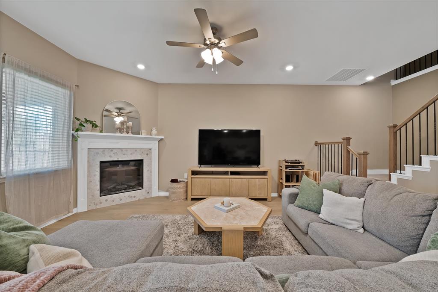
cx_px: 219
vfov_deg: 90.0
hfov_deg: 112.6
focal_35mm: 12
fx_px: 146
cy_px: 146
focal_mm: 12
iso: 640
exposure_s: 1/2
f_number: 9
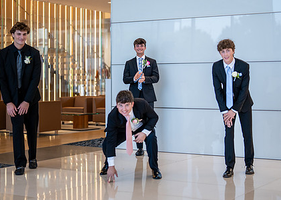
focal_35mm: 75
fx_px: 598
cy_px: 74
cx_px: 144
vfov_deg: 19.0
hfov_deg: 26.4
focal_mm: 50
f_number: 1.2
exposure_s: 1/1250
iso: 400
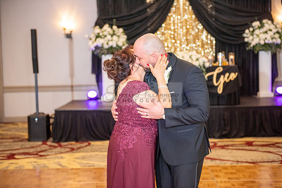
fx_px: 548
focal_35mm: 70
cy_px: 94
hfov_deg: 28.8
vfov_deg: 19.5
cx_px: 141
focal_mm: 70
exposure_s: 1/160
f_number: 2.8
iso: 1600
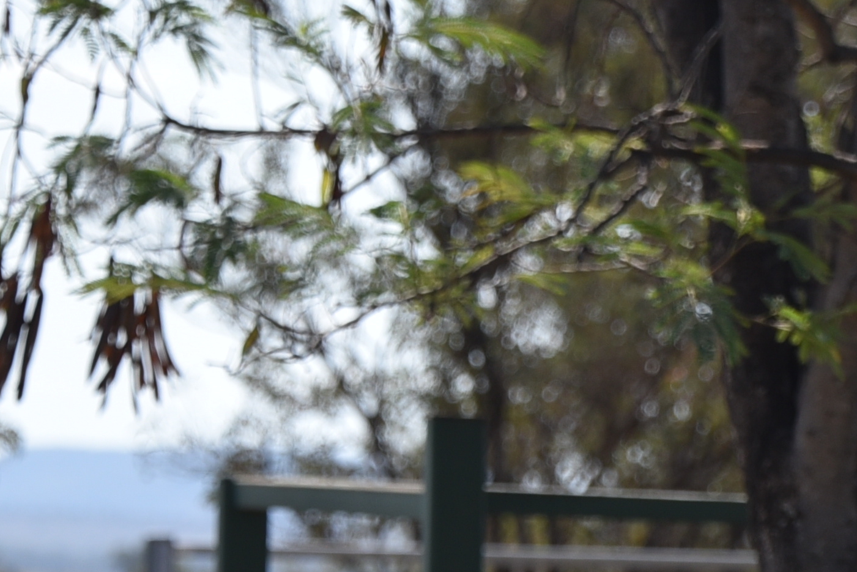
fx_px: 10739
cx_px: 1423
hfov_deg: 4.5
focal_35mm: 451
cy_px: 681
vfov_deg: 3.0
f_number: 6.3
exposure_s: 1/640
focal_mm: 105
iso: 200
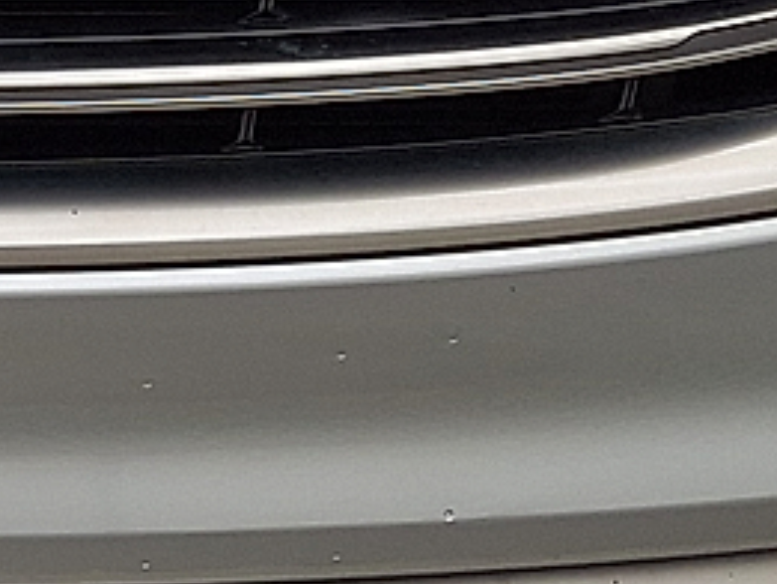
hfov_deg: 12.5
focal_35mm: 153
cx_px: -214
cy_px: -375
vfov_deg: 9.4
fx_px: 3436
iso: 28
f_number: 1.8
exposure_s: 1/120
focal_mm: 4.69
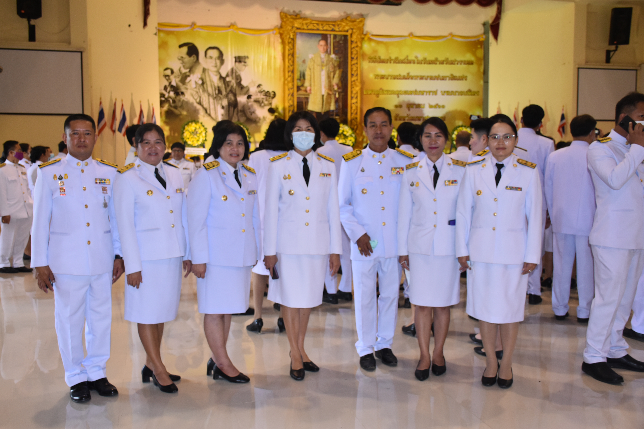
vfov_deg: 36.9
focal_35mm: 36
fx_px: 644
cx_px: 322
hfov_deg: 53.1
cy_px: 214
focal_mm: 24
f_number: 4.5
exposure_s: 1/80
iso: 800
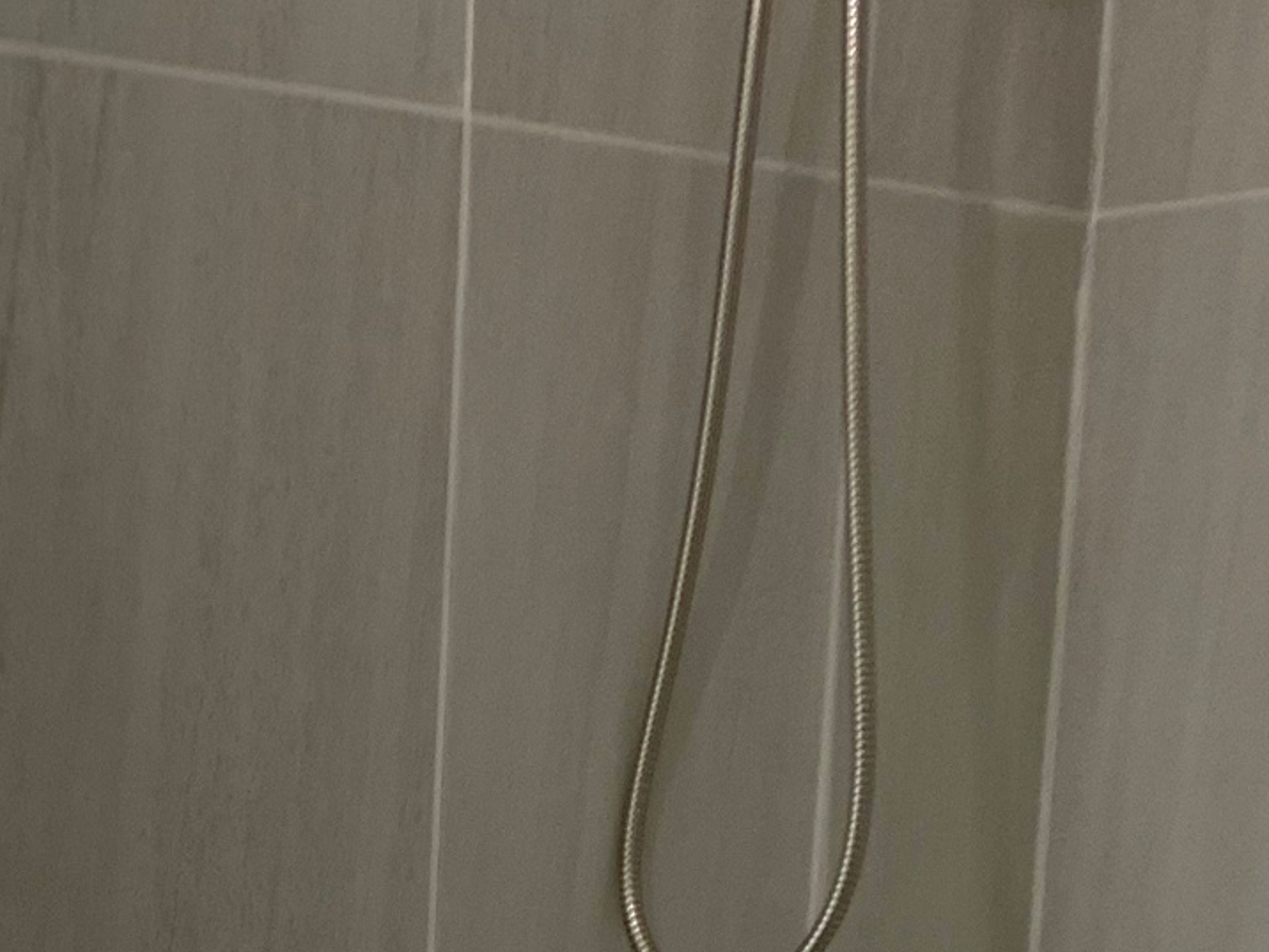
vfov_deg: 16.5
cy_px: 1330
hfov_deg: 23.3
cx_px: 291
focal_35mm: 83
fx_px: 3043
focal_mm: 3
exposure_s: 1/120
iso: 50
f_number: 1.8
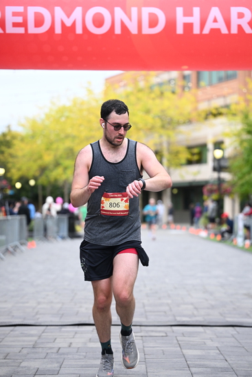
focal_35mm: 92
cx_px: 126
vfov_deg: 22.1
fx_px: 965
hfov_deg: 14.9
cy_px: 188
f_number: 2.8
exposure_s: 1/1600
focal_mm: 92
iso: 1000
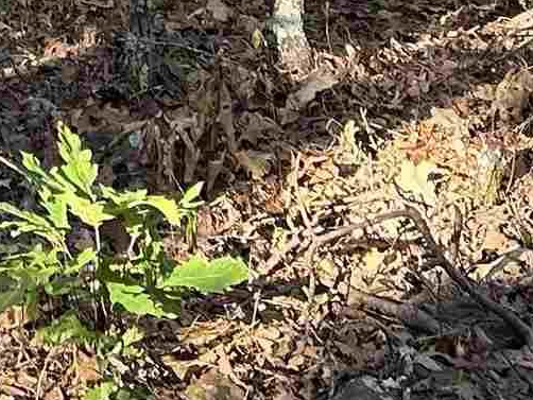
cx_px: -278
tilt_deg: -0.8
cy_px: -784
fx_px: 2449
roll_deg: -0.8
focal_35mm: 159
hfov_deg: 11.8
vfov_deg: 8.1
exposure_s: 1/163
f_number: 1.5
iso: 50
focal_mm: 5.7
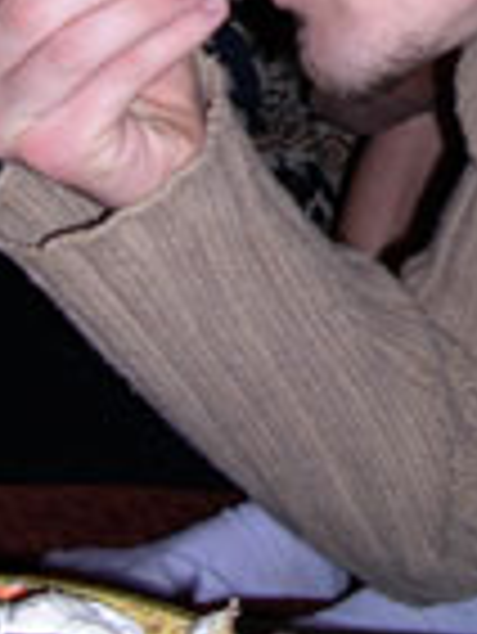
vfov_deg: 15.8
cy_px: -76
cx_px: 536
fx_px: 2220
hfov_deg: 12.1
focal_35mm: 121
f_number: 2.8
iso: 100
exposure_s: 1/60
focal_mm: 8
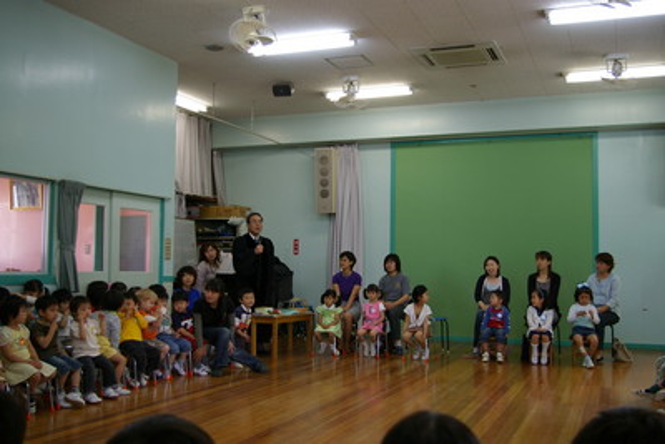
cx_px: 332
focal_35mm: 36
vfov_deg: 36.9
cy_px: 222
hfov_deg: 53.1
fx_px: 665
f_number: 4
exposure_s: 1/60
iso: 400
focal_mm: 24
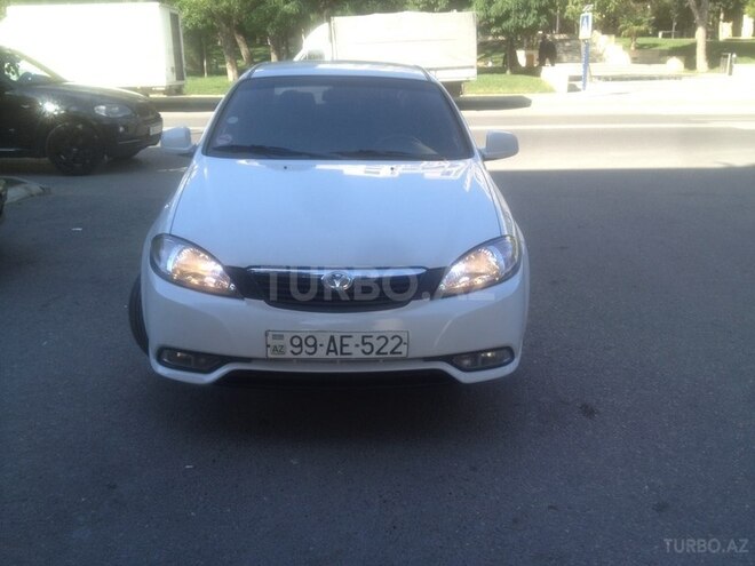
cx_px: 378
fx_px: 763
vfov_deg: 40.7
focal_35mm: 35
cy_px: 283
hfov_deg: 52.6
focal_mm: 4.28
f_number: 2.4
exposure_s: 1/386
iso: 50
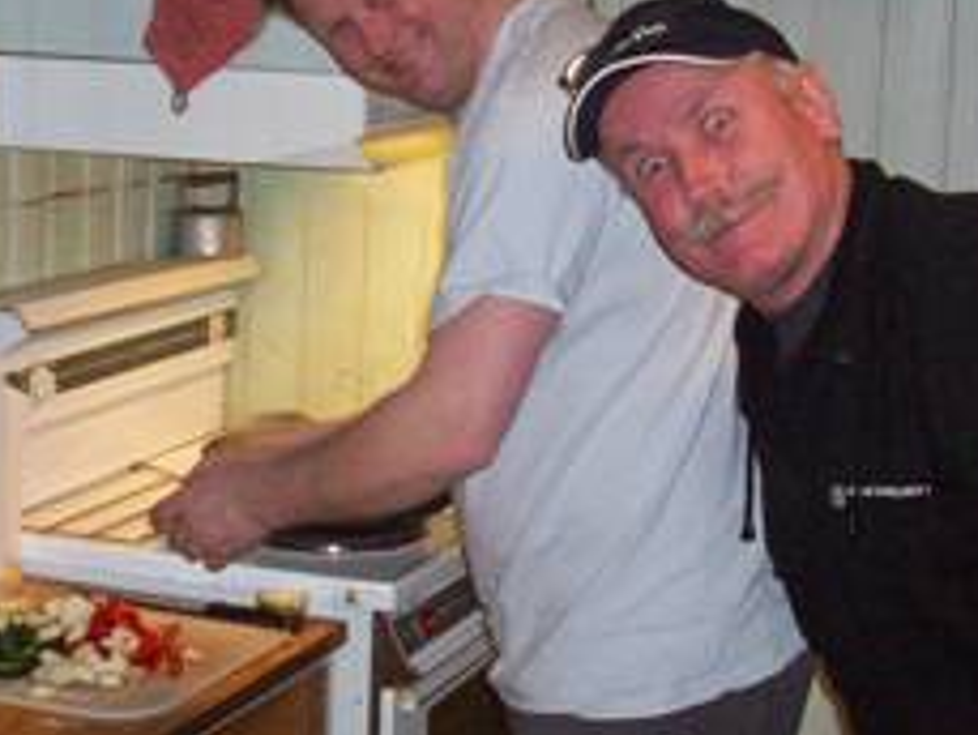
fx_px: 2318
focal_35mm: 82
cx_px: 557
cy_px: 286
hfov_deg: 23.8
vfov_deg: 18.0
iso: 200
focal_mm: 6.2
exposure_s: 1/64
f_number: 2.8
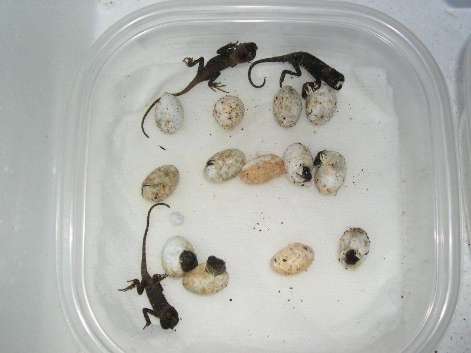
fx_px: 517
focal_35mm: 38
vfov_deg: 37.7
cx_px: 236
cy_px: 176
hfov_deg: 49.0
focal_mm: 8
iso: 100
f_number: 7.6
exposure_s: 1/60
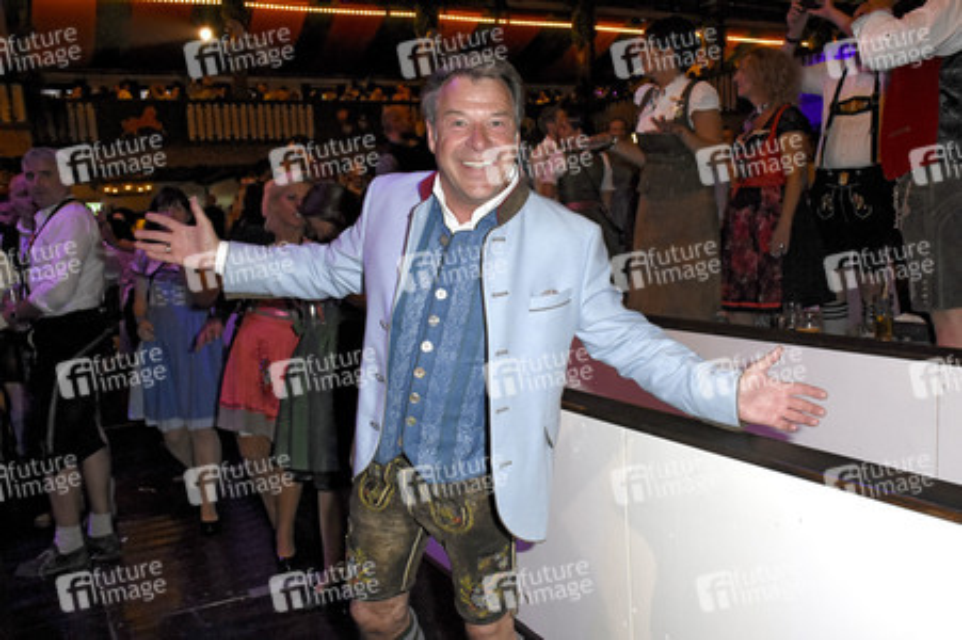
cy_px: 320
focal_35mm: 33
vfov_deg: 39.9
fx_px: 881
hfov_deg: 57.3
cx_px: 481
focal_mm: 22
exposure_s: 1/60
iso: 3200
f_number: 6.3
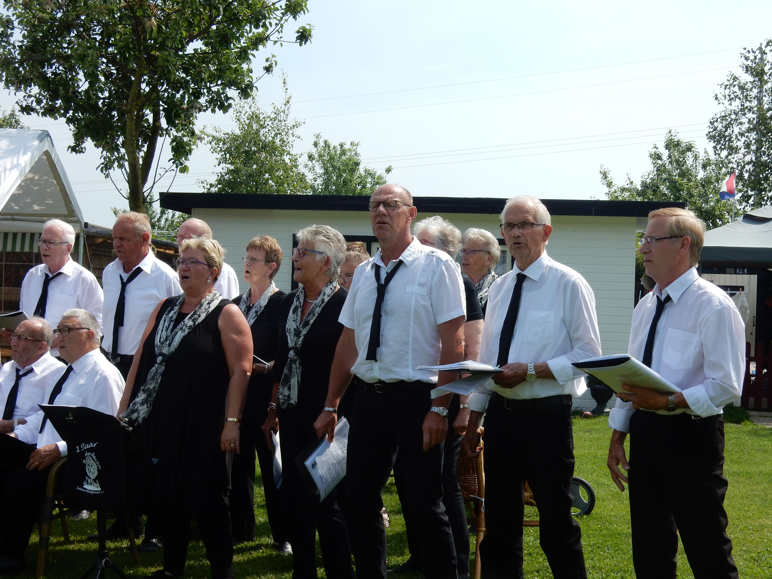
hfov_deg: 32.2
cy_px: 290
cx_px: 386
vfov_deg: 24.4
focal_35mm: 60
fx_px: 1338
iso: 125
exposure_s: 1/800
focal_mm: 10.7
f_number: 4.5
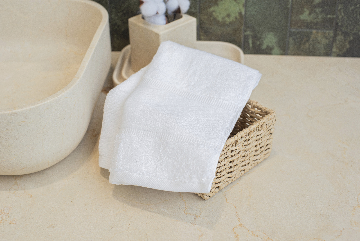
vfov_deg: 27.0
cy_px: 120
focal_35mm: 50
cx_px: 180
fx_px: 500
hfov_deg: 39.6
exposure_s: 1/100
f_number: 5.6
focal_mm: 50
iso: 250
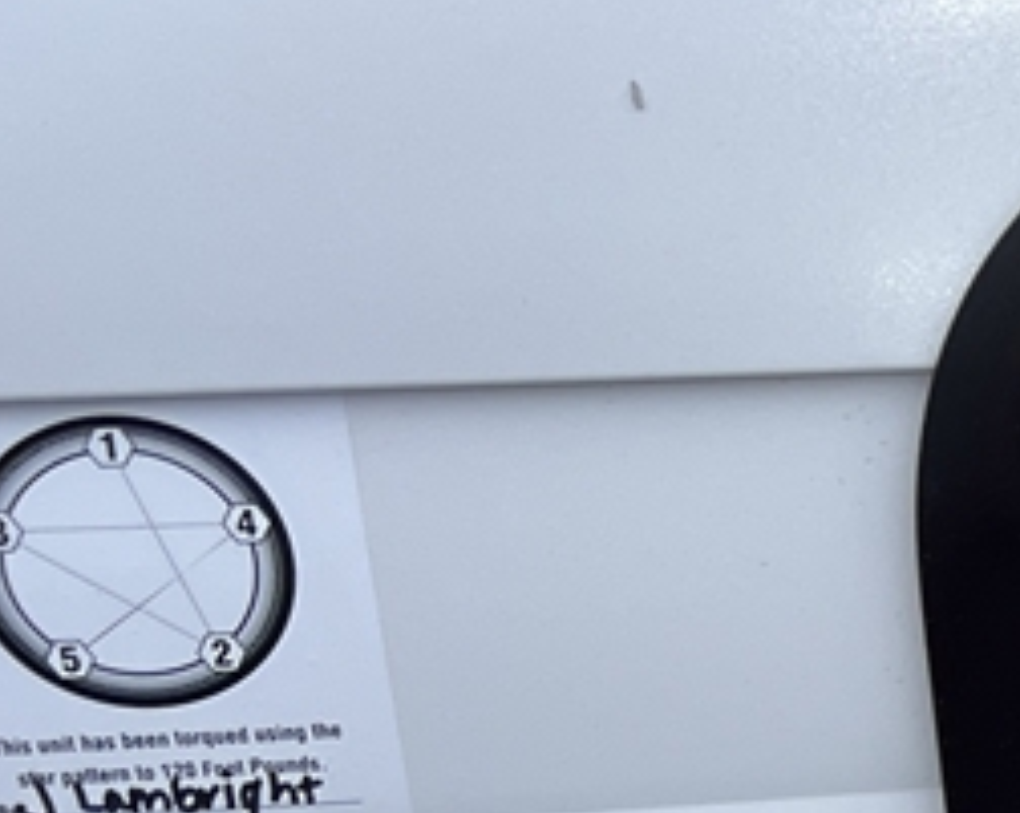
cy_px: 1112
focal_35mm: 121
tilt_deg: -20.7
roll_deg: -1.4
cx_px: 2242
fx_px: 3649
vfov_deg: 12.3
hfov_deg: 13.1
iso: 50
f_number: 1.5
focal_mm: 5.7
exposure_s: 1/2208
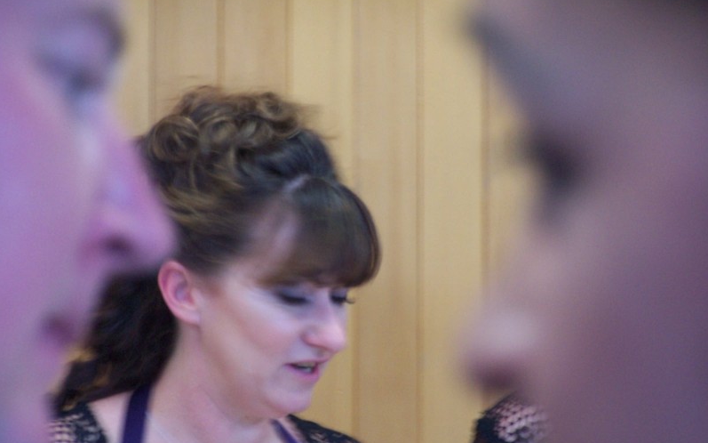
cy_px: 259
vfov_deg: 6.5
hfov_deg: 10.4
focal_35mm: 201
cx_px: 354
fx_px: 3878
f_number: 3.2
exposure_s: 1/10
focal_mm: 31.3
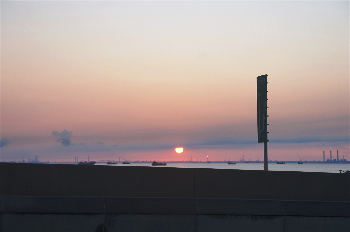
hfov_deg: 24.7
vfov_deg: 16.5
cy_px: 116
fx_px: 801
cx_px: 175
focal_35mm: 82
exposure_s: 1/160
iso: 200
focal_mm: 55
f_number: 5.6
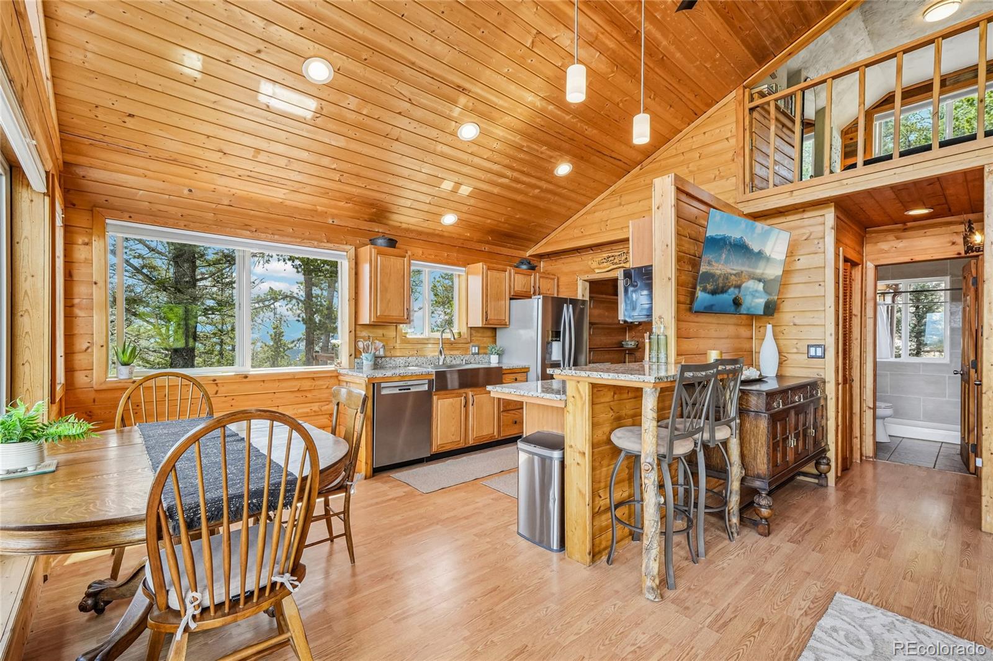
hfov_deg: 100.4
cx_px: 496
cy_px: 330
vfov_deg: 77.3
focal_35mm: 15
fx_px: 414
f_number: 8
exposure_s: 1/30
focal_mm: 10
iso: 800
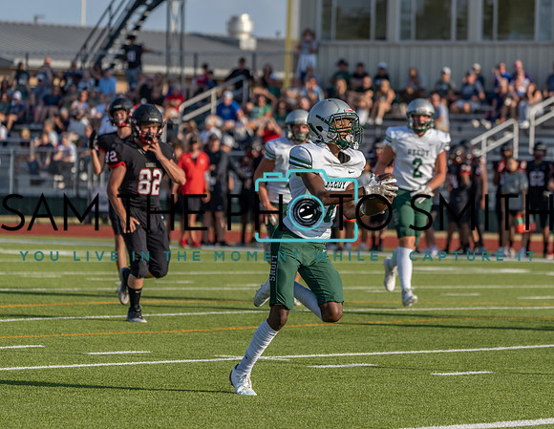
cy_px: 222
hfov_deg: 7.7
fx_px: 4130
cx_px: 338
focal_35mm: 255
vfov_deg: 5.9
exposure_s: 1/1250
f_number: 5.6
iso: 125
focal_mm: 218
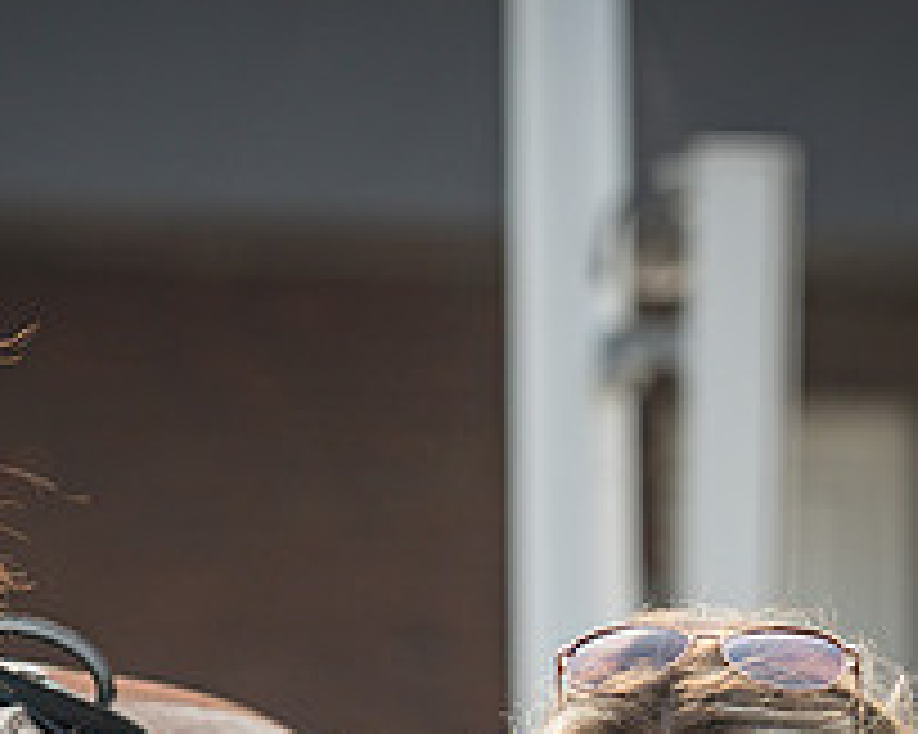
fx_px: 19362
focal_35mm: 713
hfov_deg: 2.7
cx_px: 362
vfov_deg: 2.2
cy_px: 848
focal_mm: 135
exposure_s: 1/400
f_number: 4
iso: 80
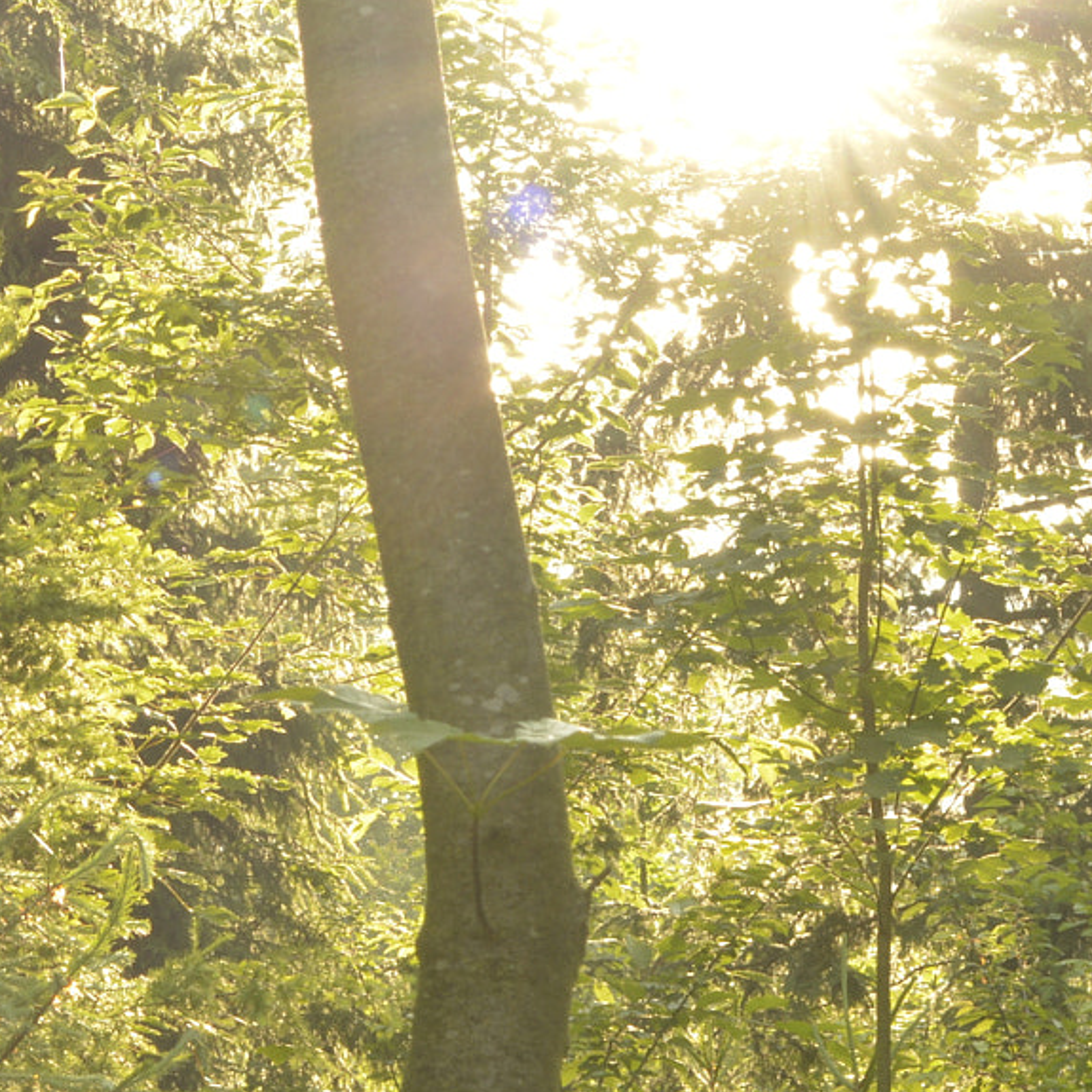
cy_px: 486
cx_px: 78
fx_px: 8851
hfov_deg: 7.0
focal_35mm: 248
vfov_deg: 7.1
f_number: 22
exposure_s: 1/3
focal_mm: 70
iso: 100
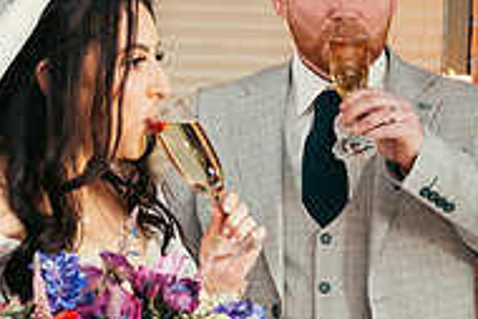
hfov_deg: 16.4
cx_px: 247
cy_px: 240
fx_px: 1661
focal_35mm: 125
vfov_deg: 11.0
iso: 2000
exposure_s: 1/160
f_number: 3.5
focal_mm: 41
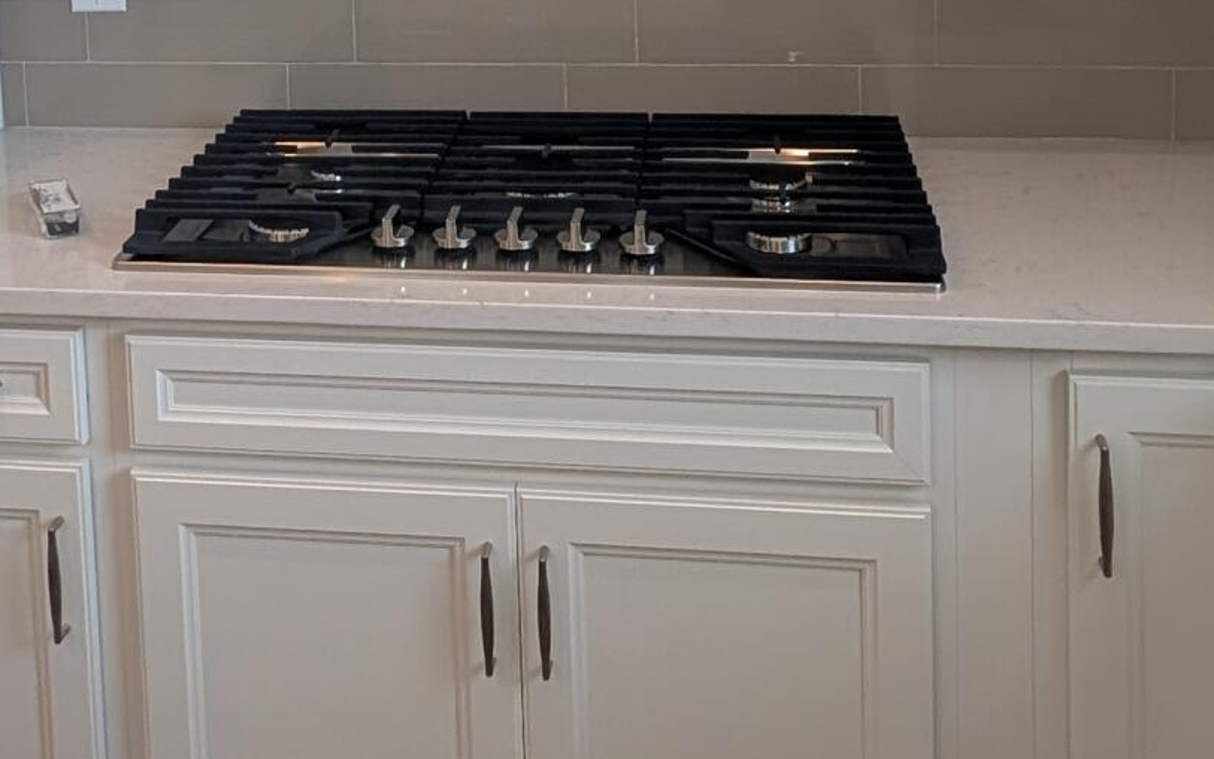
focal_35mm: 47
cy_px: -190
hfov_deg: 42.2
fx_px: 1555
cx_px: 435
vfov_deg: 24.4
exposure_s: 1/132
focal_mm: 2.02
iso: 46
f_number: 1.7
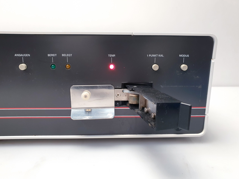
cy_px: 90
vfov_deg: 53.1
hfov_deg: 67.3
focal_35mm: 26
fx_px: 180
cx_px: 120
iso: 125
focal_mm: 4.3
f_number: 2.4
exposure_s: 1/50
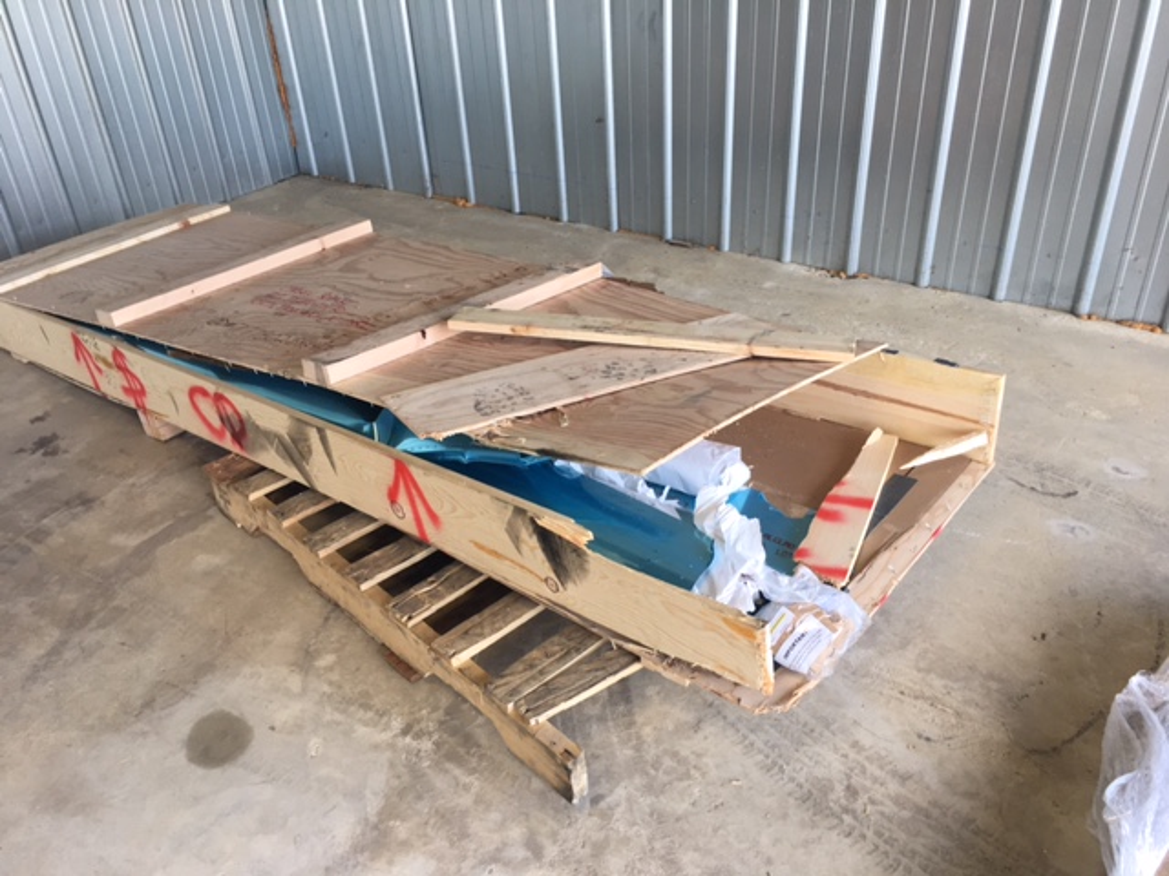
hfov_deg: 61.7
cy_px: 438
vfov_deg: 48.2
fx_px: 979
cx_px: 584
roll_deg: +3.5
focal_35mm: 29
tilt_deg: -33.5
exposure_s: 1/120
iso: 40
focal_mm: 4.15
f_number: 2.2
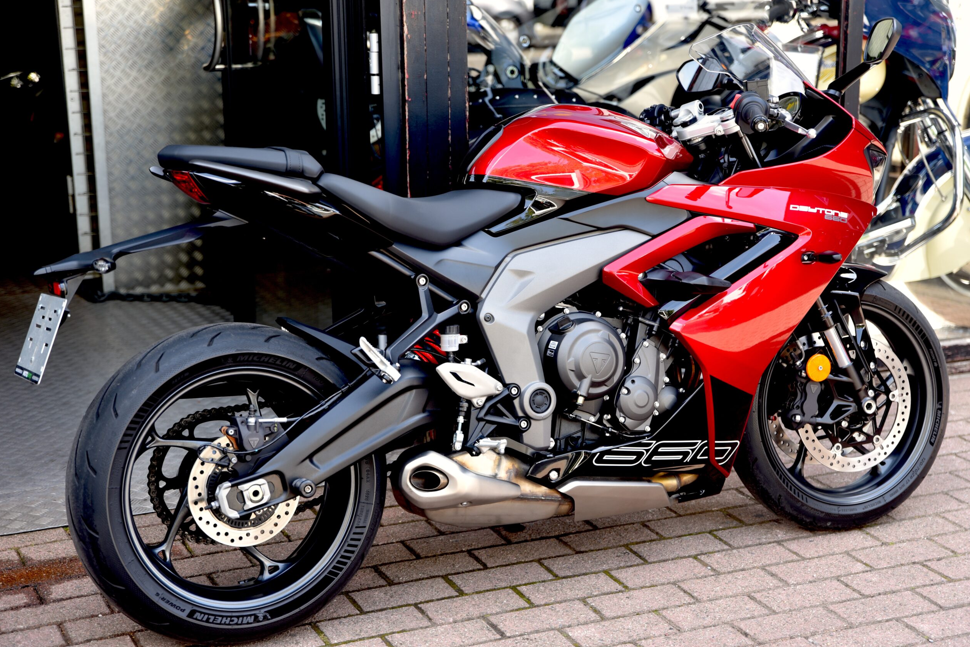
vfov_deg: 21.6
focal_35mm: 63
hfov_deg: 31.9
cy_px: 324
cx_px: 483
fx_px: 1697
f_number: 3.5
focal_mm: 62
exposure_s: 1/60
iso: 100
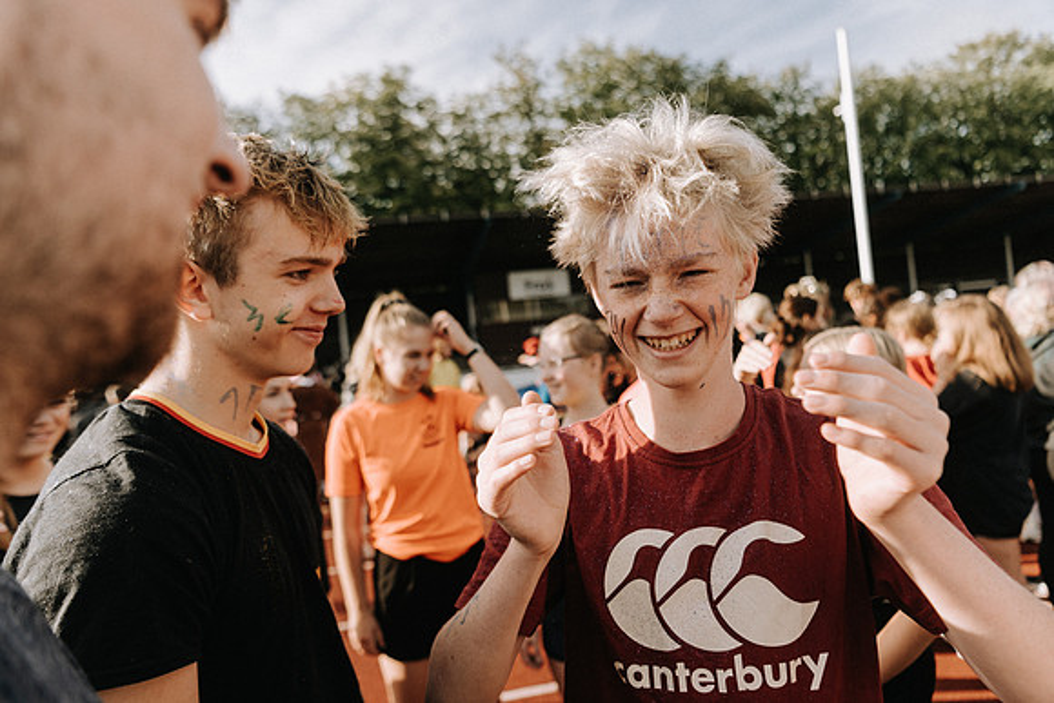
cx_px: 527
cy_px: 352
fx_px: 703
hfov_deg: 73.7
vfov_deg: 53.2
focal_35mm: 24
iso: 100
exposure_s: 1/1250
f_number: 2.8
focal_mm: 24
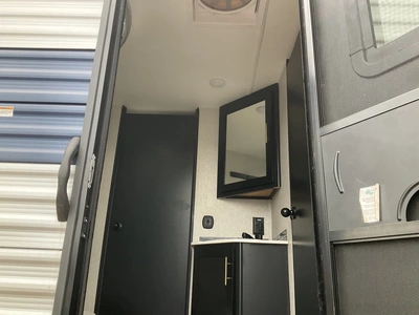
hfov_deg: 61.7
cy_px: 158
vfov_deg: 48.2
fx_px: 351
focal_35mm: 29
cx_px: 210
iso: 64
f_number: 1.8
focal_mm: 3
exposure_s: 1/80
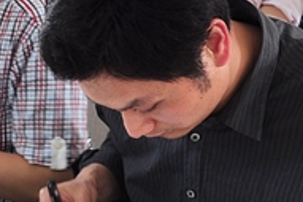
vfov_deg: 10.4
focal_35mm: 132
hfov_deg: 15.3
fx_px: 1110
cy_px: 122
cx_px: 2
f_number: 4
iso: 320
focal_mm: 28
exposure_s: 1/20
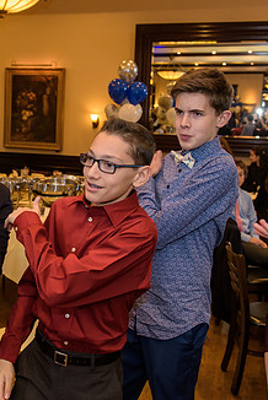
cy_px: 183
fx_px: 535
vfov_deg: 41.0
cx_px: 89
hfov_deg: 27.9
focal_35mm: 48
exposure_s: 1/125
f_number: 3.2
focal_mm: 27
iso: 1600
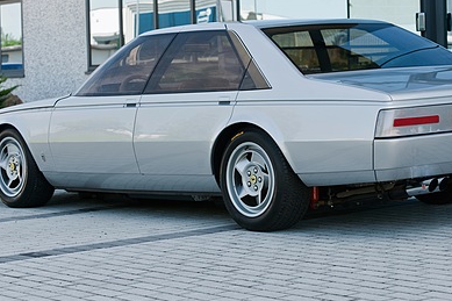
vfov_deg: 12.7
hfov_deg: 18.9
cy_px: 99
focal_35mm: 108
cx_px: 285
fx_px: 1355
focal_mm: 70
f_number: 5
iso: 200
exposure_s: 1/200
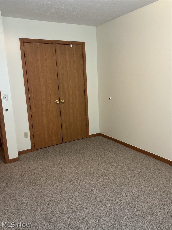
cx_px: 86
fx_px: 192
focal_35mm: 29
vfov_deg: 61.7
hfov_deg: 48.2
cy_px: 115
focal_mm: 3
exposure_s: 1/60
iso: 160
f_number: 1.8
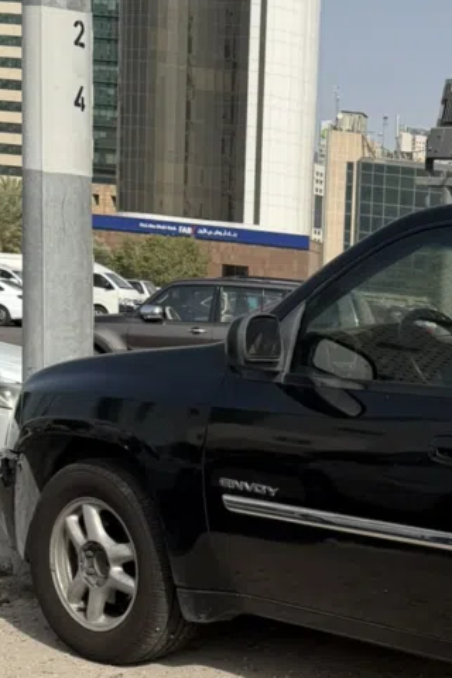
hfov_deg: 17.4
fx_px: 1337
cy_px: 619
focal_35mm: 71
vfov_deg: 27.4
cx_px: 665
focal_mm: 6.76
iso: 80
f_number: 1.78
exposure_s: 1/5714
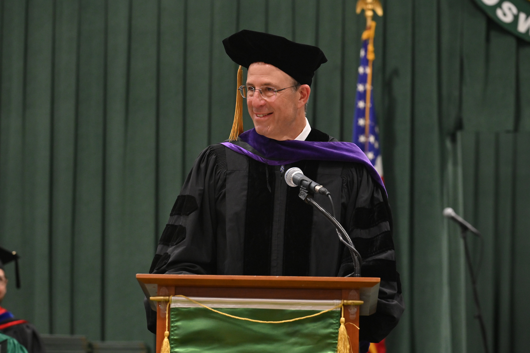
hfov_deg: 14.7
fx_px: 2060
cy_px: 176
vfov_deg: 9.8
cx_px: 265
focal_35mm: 140
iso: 2500
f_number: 5.6
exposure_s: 1/250
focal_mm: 140
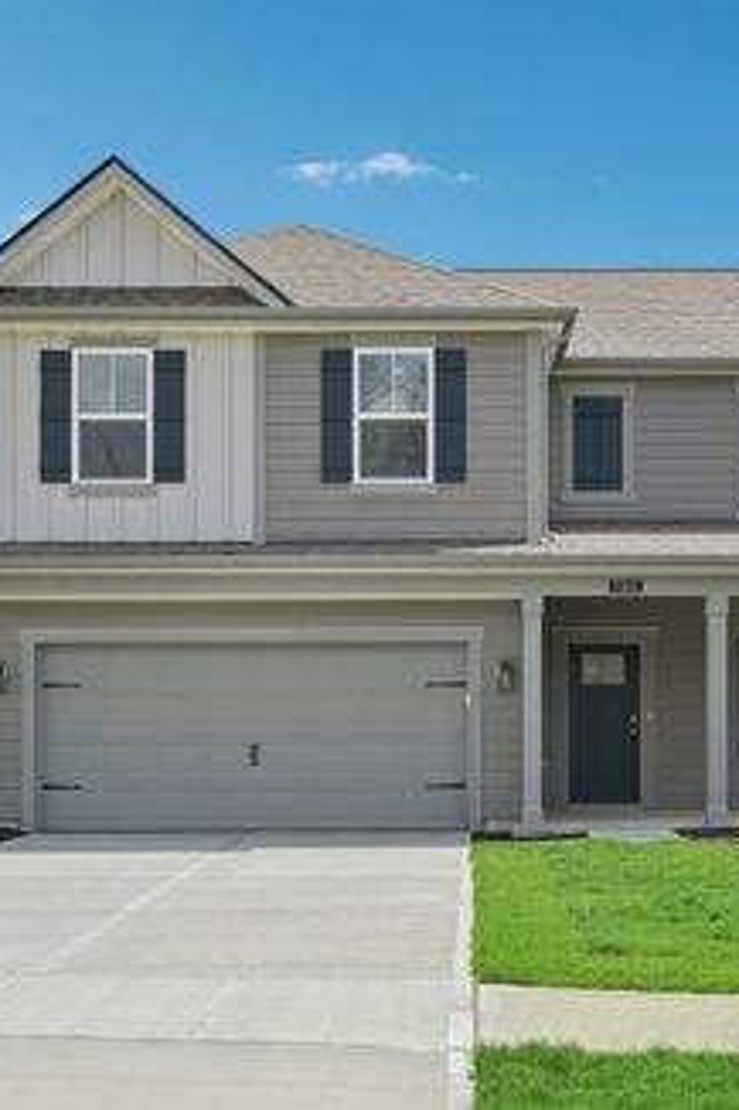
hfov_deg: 29.1
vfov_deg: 42.8
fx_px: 1418
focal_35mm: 46
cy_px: 546
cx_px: 463
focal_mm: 30
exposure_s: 1/320
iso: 100
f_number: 8
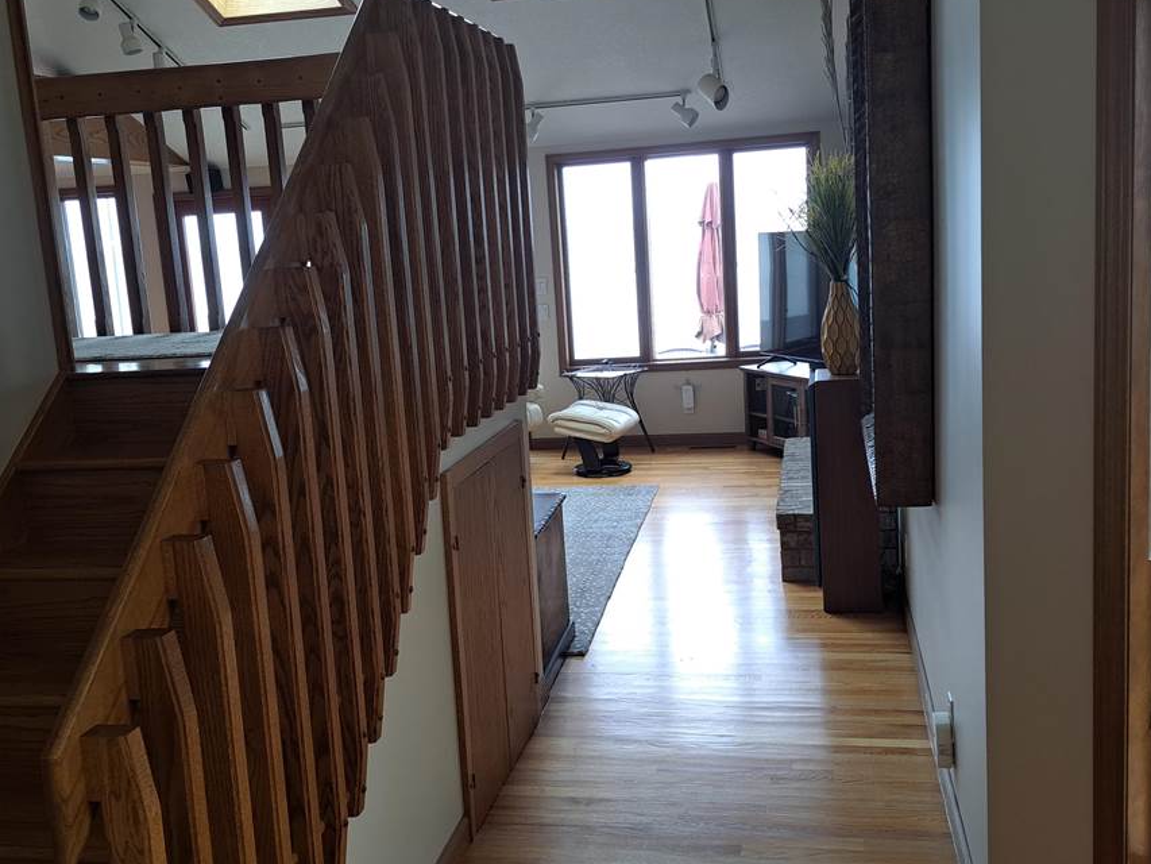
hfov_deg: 51.3
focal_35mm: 36
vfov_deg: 39.7
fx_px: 1197
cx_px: 529
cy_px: 456
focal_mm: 5.23
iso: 50
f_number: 1.8
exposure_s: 1/60
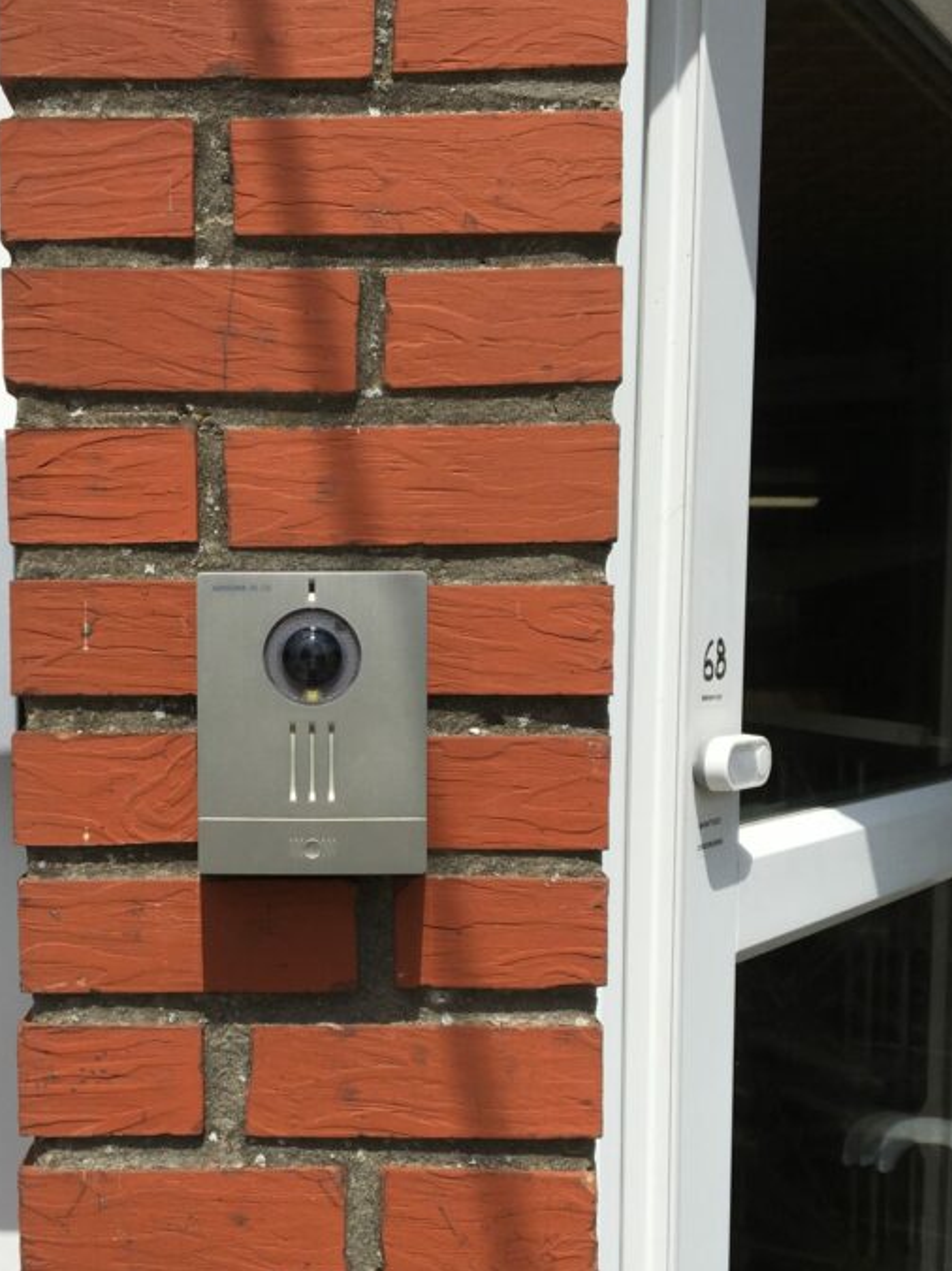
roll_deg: -0.4
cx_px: 288
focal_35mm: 44
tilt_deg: -3.3
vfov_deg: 42.7
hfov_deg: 32.5
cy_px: 766
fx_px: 1614
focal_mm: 4.15
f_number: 2.2
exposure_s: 1/4049
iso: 25
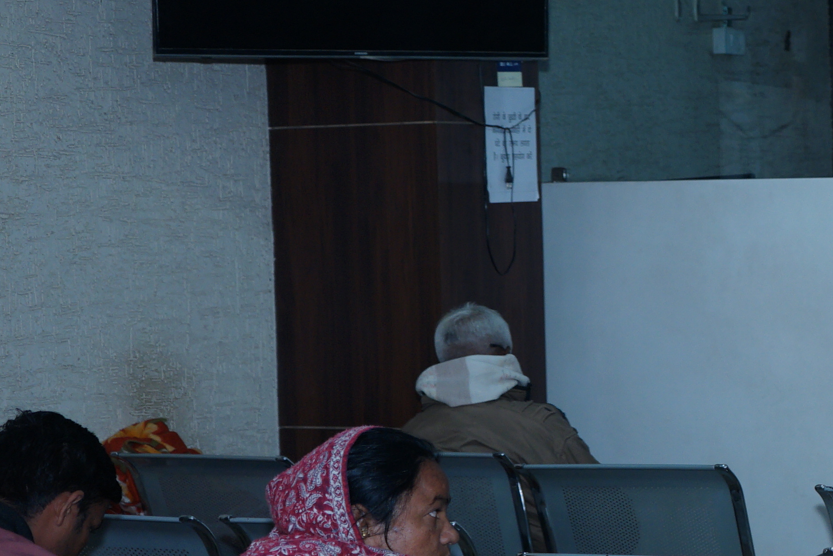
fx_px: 2383
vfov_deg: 13.3
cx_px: 1080
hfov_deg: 18.5
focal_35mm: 103
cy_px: 328
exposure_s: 1/125
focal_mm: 32
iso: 320
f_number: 4
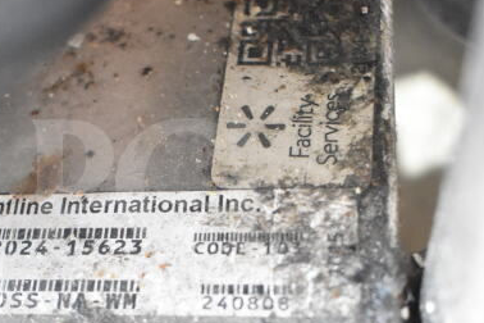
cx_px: 146
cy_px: 221
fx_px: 847
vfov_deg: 21.5
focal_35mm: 63
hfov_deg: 31.5
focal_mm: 26
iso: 6400
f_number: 4
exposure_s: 1/40
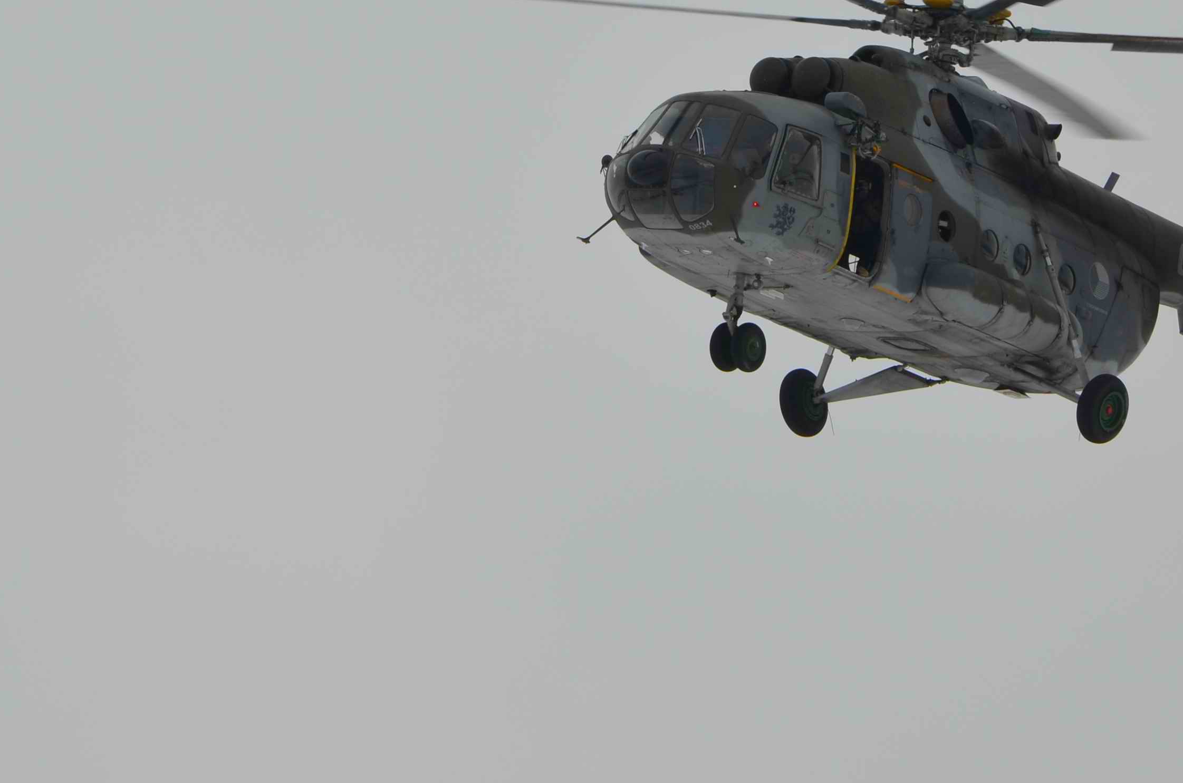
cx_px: 806
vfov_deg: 3.9
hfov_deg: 6.0
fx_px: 11348
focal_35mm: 346
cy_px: -18
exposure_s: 1/400
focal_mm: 105
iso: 100
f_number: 10
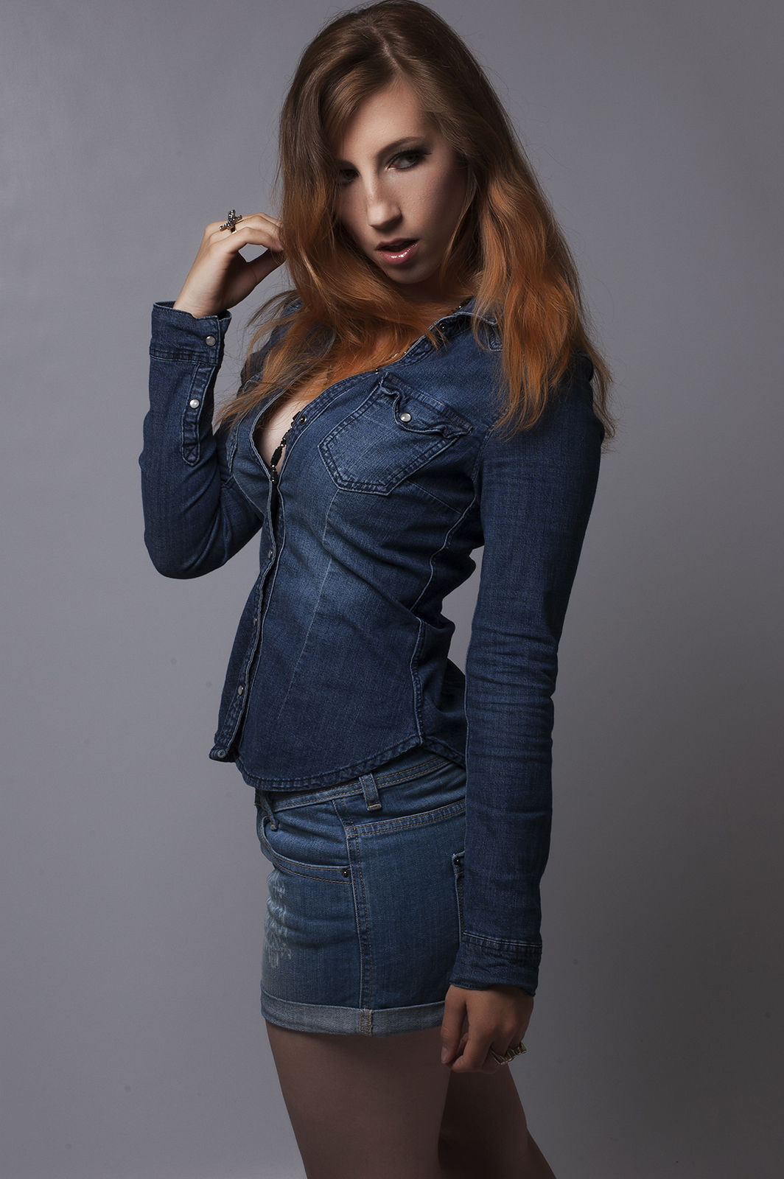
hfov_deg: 18.2
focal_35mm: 75
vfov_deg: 27.0
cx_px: 392
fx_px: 2454
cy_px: 590
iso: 200
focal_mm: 50
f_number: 16
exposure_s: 1/500
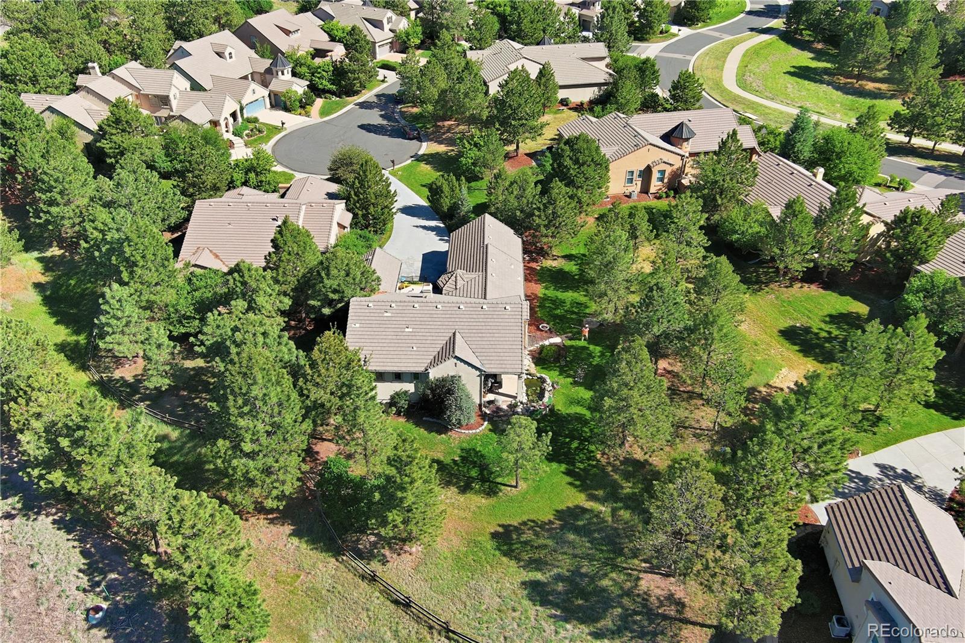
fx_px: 777
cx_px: 482
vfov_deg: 44.9
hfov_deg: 63.7
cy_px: 322
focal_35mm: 29
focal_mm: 10.6
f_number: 2.8
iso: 100
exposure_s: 1/867
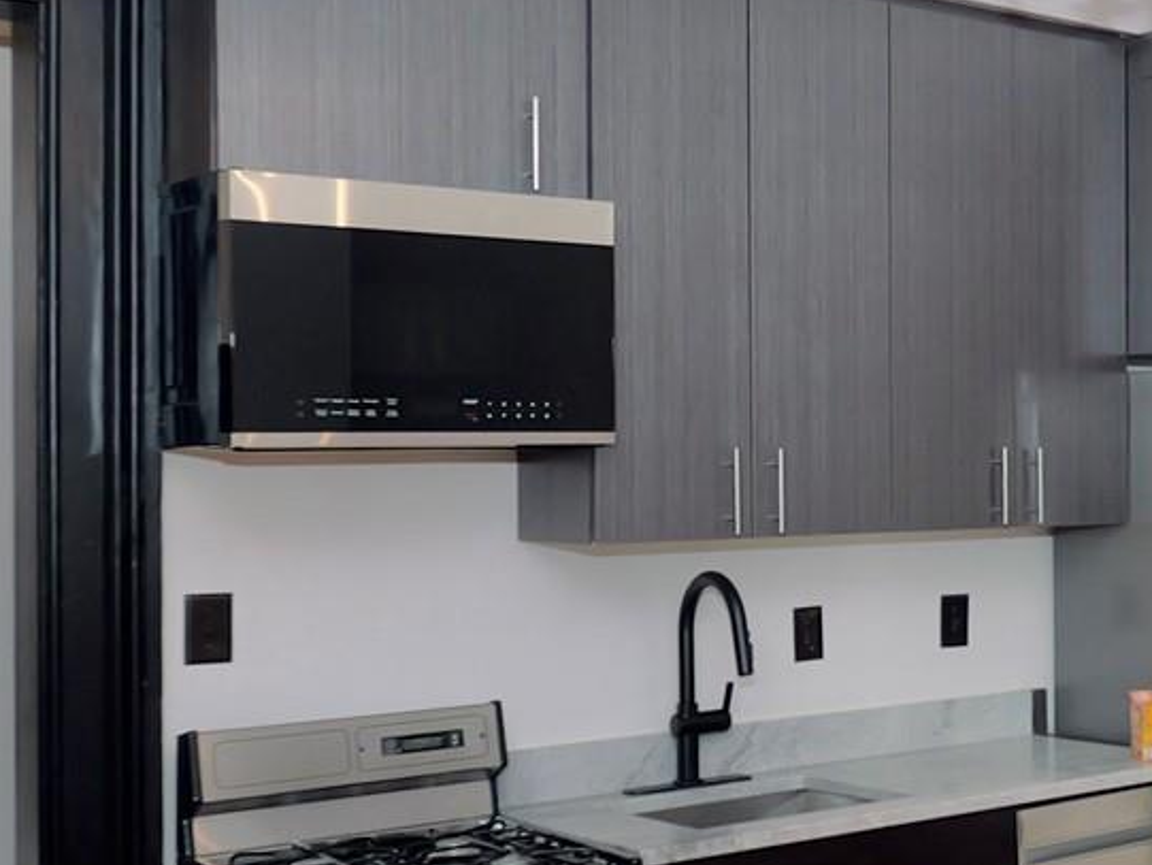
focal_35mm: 53
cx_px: 1409
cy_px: 624
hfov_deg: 30.3
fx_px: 1764
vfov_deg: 27.2
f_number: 2.8
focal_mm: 7
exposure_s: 1/250
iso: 250
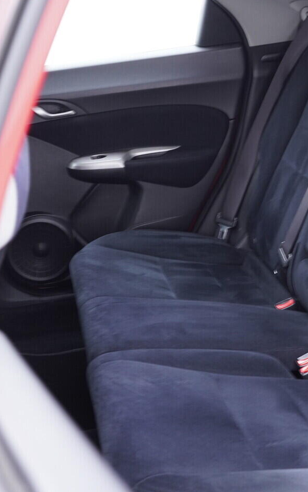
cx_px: 221
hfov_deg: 23.0
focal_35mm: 56
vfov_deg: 36.3
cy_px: 244
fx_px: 752
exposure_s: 1/40
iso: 640
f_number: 2.8
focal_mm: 24
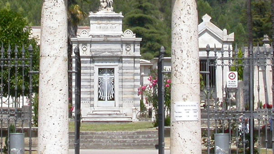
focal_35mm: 111
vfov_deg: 10.8
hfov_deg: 19.2
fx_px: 807
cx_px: 95
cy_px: -2
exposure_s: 1/363
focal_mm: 7.85
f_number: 7.5
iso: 100
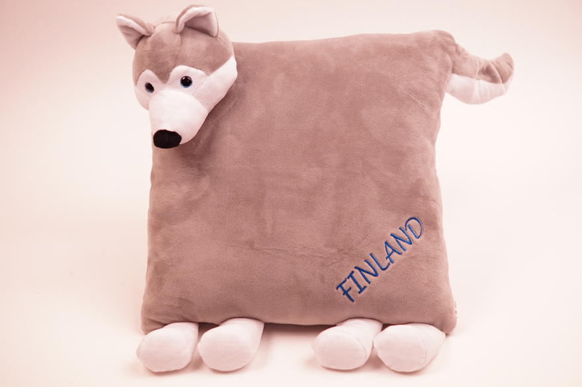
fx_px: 1211
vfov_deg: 18.1
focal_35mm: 75
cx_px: 291
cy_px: 194
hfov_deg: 27.0
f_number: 2.2
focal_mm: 50
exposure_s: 1/160
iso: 400
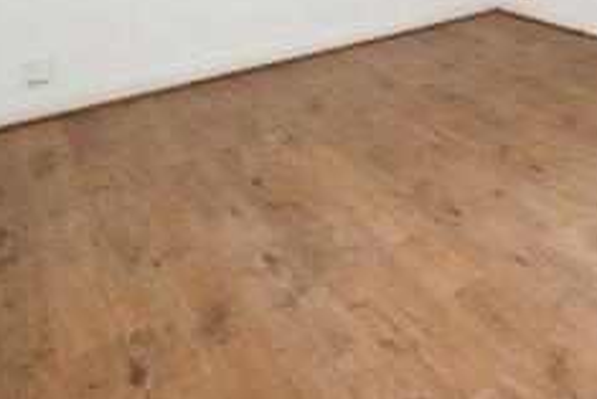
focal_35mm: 39
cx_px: 494
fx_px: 647
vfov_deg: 27.1
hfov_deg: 46.4
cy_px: -154
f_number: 4
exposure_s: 1/60
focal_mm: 14
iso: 100
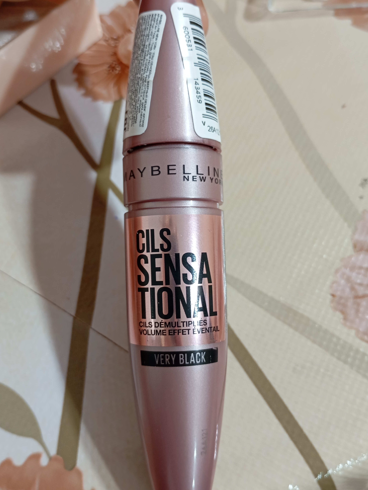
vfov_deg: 52.6
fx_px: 496
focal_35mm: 35
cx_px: 181
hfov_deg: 40.7
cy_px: 250
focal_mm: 4.27
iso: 779
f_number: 1.8
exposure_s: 1/33.3
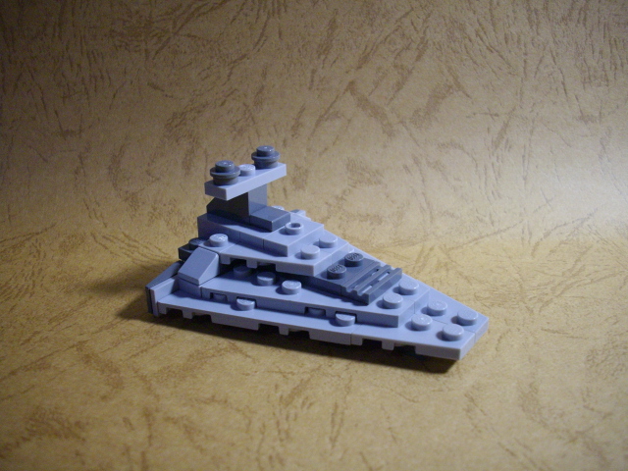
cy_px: 236
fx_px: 671
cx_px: 314
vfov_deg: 38.7
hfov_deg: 50.1
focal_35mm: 37
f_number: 2.8
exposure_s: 1/50
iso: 281
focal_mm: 6.2
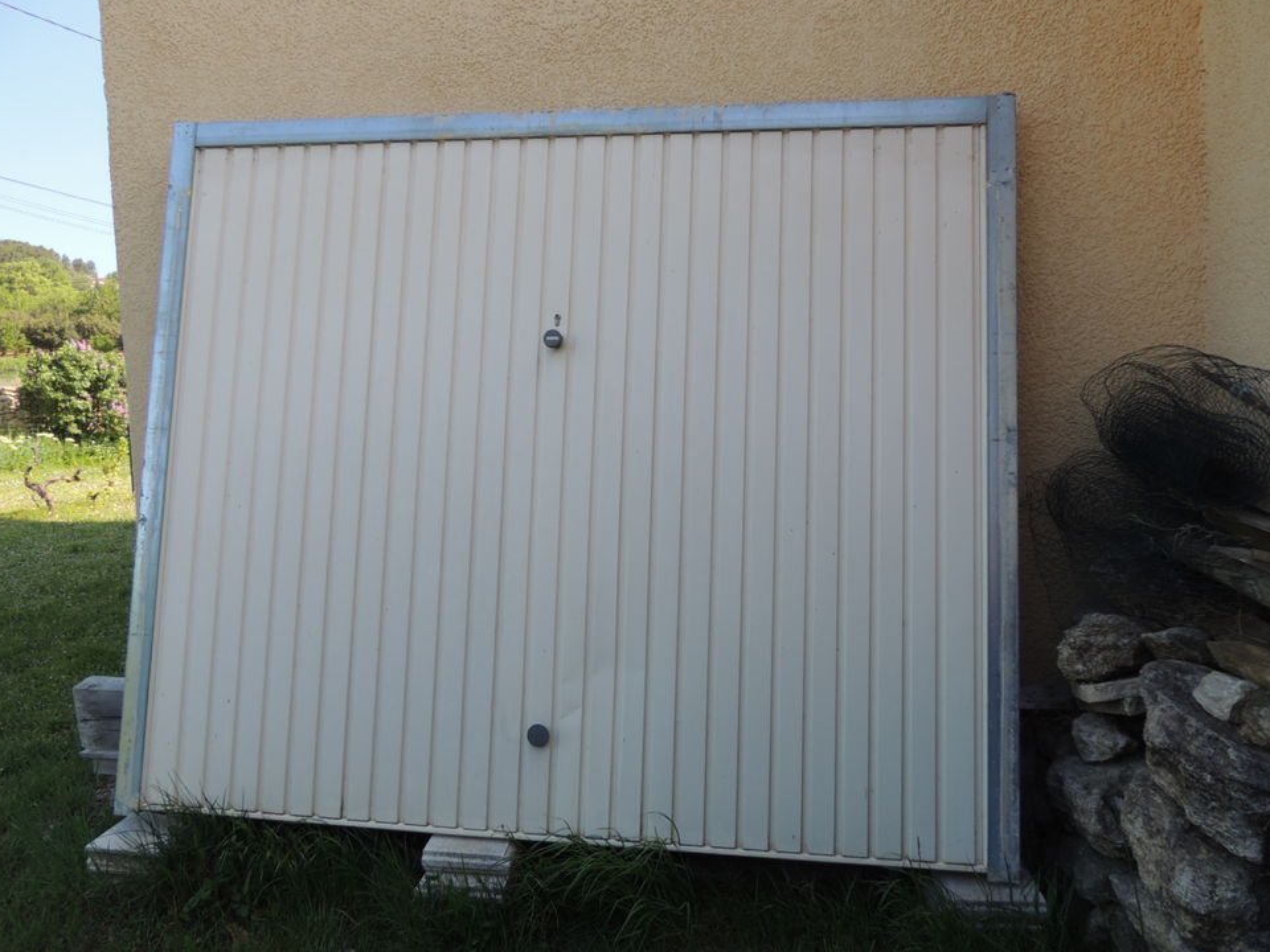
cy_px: 487
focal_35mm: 25
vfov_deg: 54.9
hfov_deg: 69.4
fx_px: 917
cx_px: 628
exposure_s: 1/400
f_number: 3
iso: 100
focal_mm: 4.3
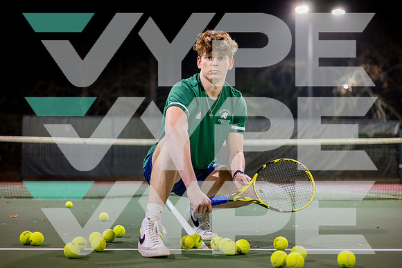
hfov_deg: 39.6
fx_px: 558
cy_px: 134
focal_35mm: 50
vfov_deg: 27.0
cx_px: 201
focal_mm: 50
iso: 800
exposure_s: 1/160
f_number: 1.8
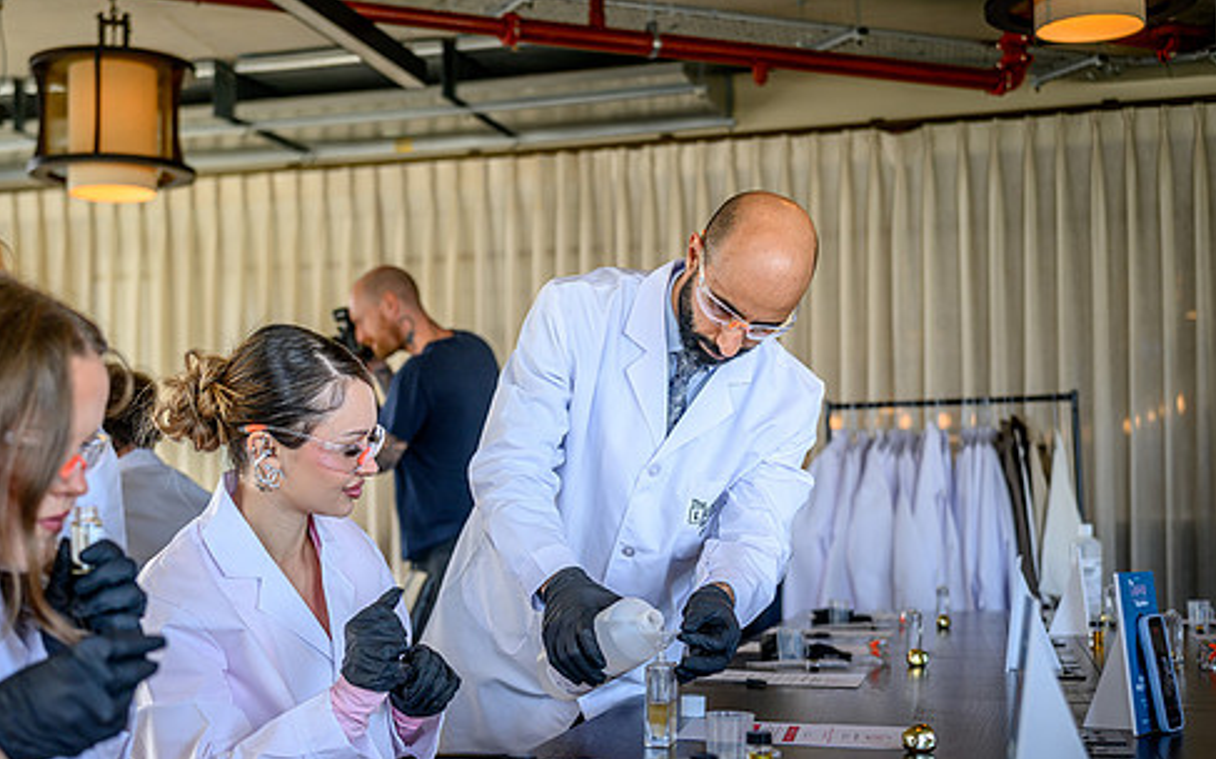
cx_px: 502
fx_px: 1690
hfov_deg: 39.5
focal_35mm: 51
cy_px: 453
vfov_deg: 25.3
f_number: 2.5
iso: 180
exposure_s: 1/125
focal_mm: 42
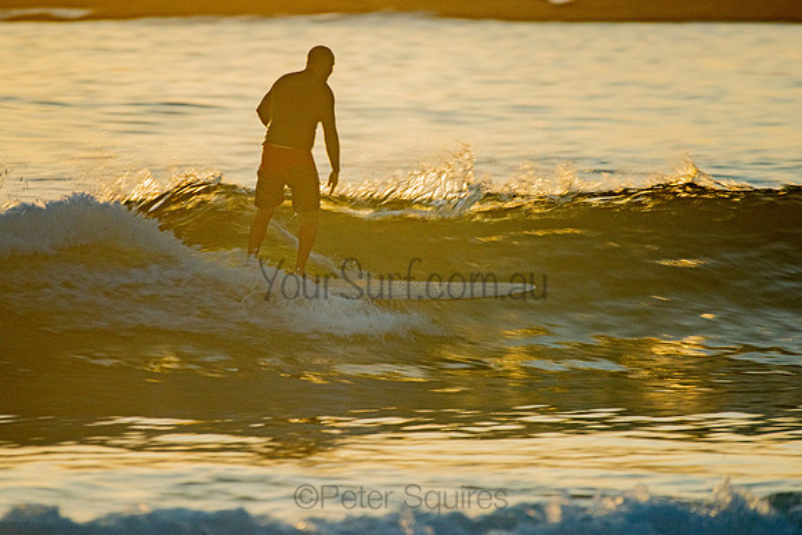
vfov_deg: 2.2
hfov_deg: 3.4
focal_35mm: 612
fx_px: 13648
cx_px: 366
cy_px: 219
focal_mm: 500
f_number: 5.6
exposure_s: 1/50
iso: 320
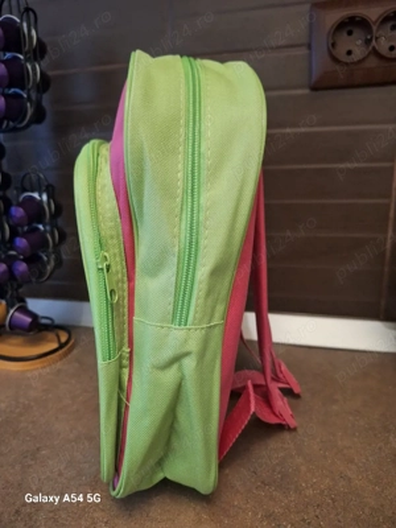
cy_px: 264
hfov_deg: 58.9
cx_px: 198
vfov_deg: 73.9
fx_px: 351
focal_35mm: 23
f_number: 1.8
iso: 400
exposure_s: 1/20
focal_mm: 5.54
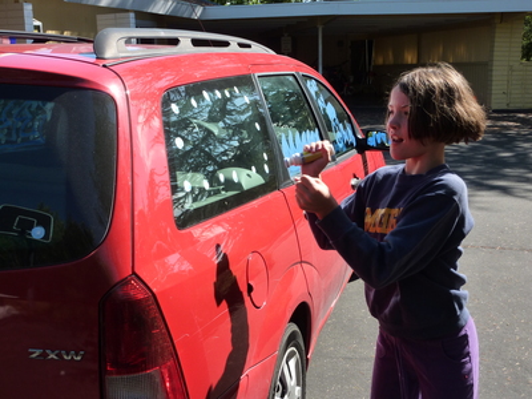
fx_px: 645
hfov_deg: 44.8
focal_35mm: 42
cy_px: 200
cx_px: 266
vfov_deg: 34.3
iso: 125
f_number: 4
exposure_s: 1/320
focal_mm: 6.9
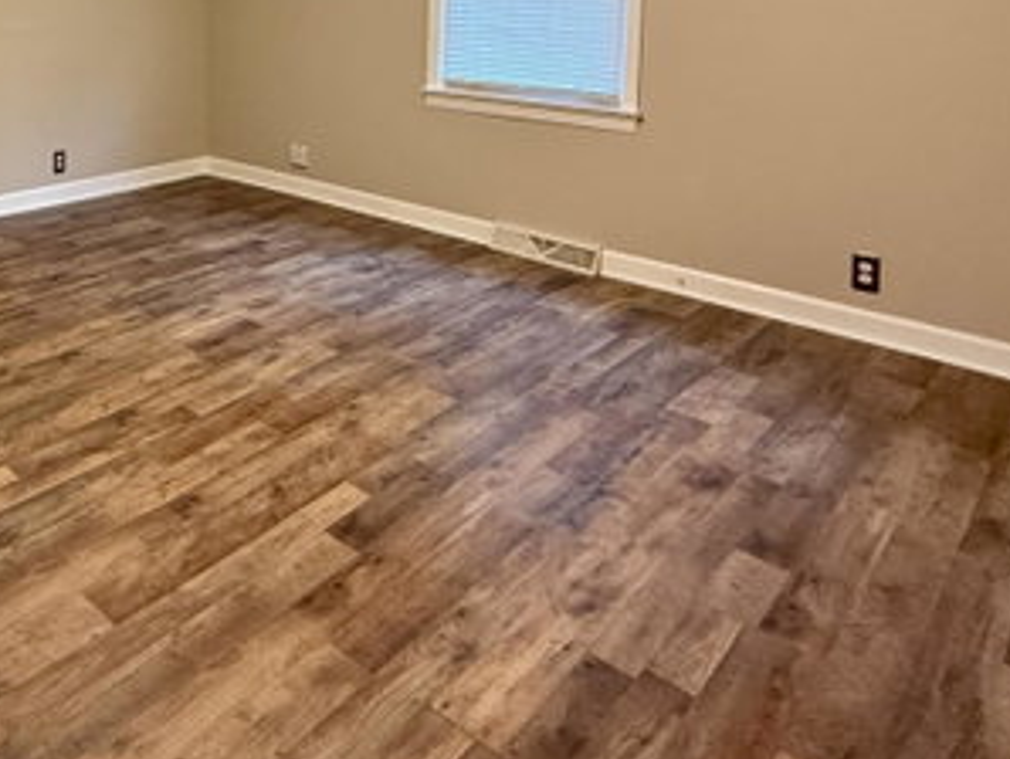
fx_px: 876
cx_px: 137
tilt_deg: -4.1
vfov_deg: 42.0
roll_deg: +0.0
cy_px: 41
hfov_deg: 53.8
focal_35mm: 30
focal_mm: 2.22
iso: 400
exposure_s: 1/60
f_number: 2.2
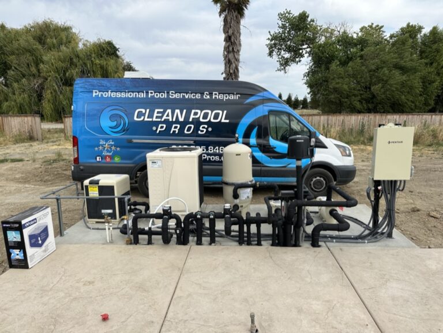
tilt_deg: -12.1
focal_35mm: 24
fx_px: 307
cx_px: 222
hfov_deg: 71.6
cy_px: 166
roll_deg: -0.6
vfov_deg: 56.9
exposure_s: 1/3597
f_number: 1.78
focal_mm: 6.86
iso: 80
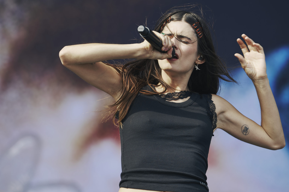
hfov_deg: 9.8
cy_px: 96
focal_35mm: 210
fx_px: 1685
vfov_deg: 6.5
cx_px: 144
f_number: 3.2
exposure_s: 1/400
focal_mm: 140
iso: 64
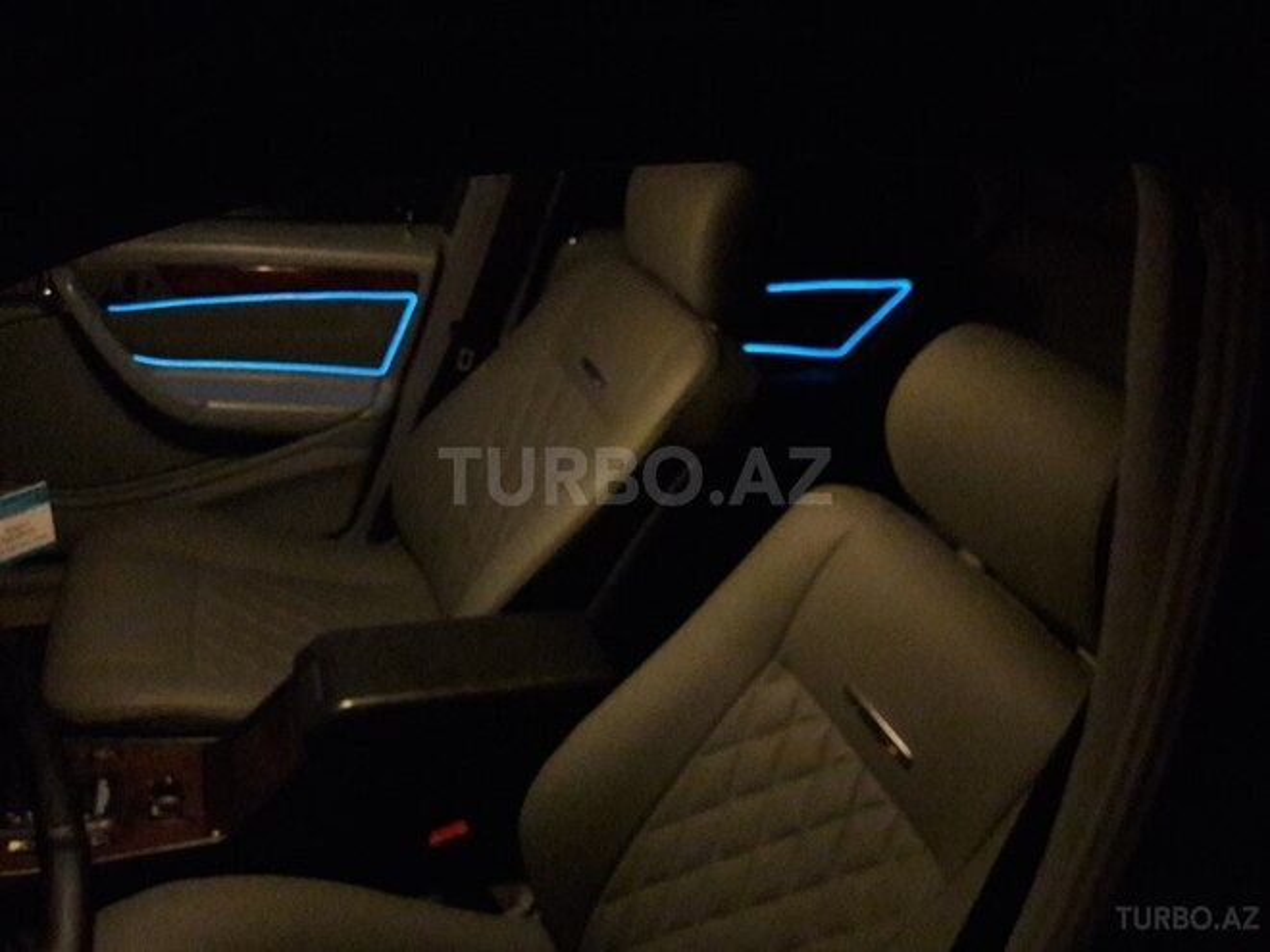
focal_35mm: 28
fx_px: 1027
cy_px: 476
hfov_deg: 63.4
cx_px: 635
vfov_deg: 49.7
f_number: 1.9
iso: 800
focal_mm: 3.7
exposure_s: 1/17
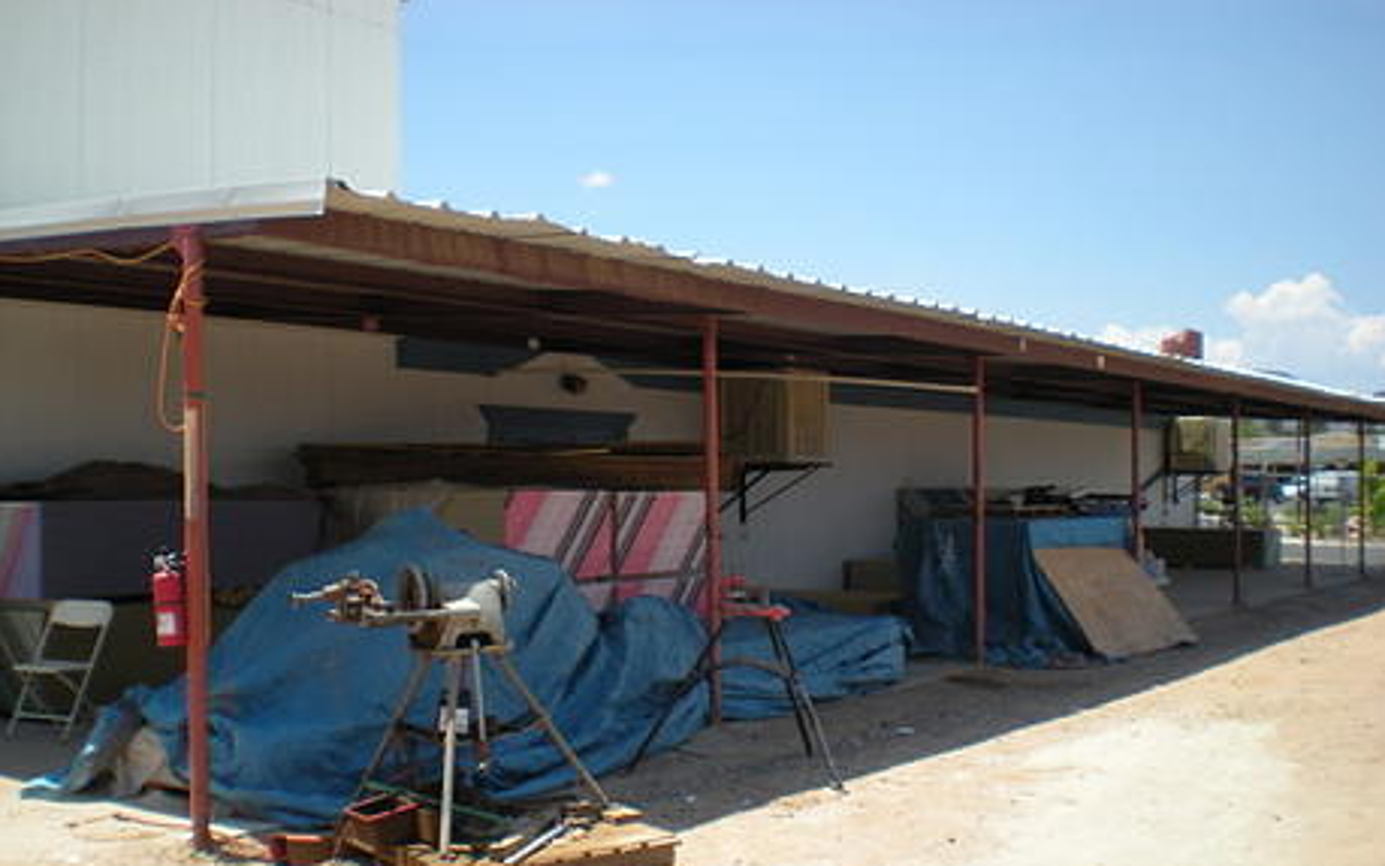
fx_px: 1548
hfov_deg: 48.2
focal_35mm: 41
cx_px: 702
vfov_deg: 31.2
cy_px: 498
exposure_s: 1/345
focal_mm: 6.3
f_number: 4.6
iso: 64
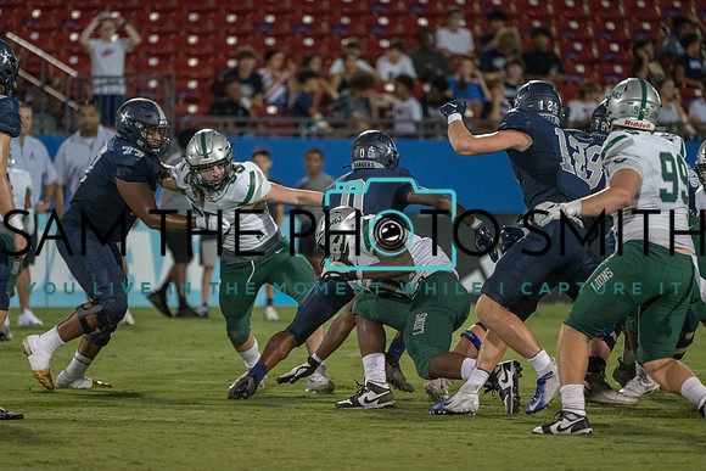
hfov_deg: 5.0
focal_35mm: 410
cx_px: 353
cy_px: 236
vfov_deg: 3.4
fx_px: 8041
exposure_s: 1/1000
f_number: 5.6
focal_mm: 400
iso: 8000
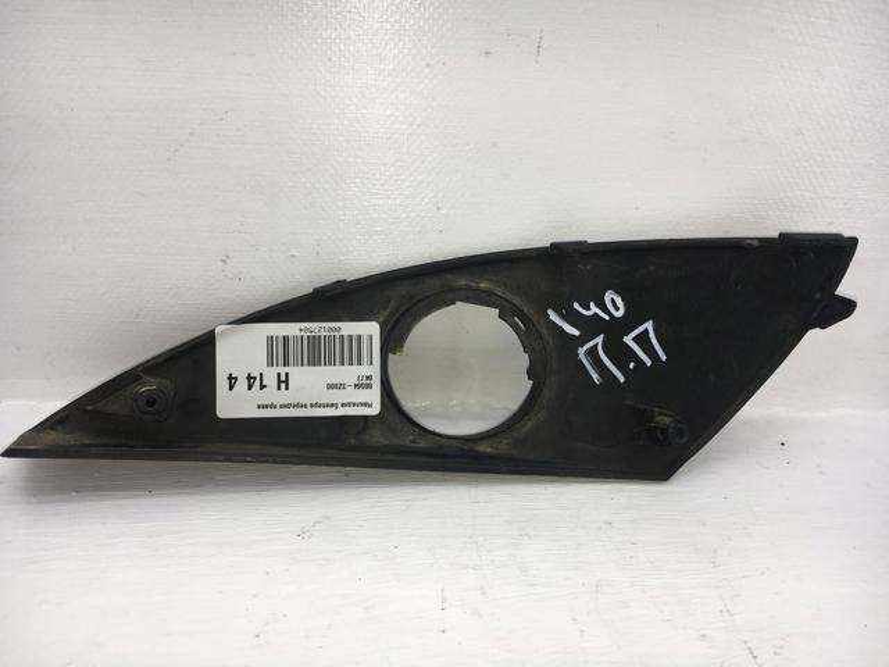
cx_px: 444
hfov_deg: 61.7
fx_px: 745
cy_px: 334
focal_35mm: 29
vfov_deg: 48.2
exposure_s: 1/455
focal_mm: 4.15
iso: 25
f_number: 2.2
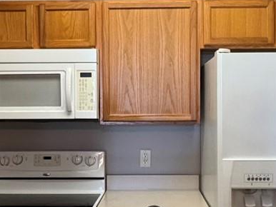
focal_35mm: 58
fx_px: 463
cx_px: 137
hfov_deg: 33.2
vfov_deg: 25.2
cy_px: 117
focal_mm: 2.22
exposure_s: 1/60
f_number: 2.2
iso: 250
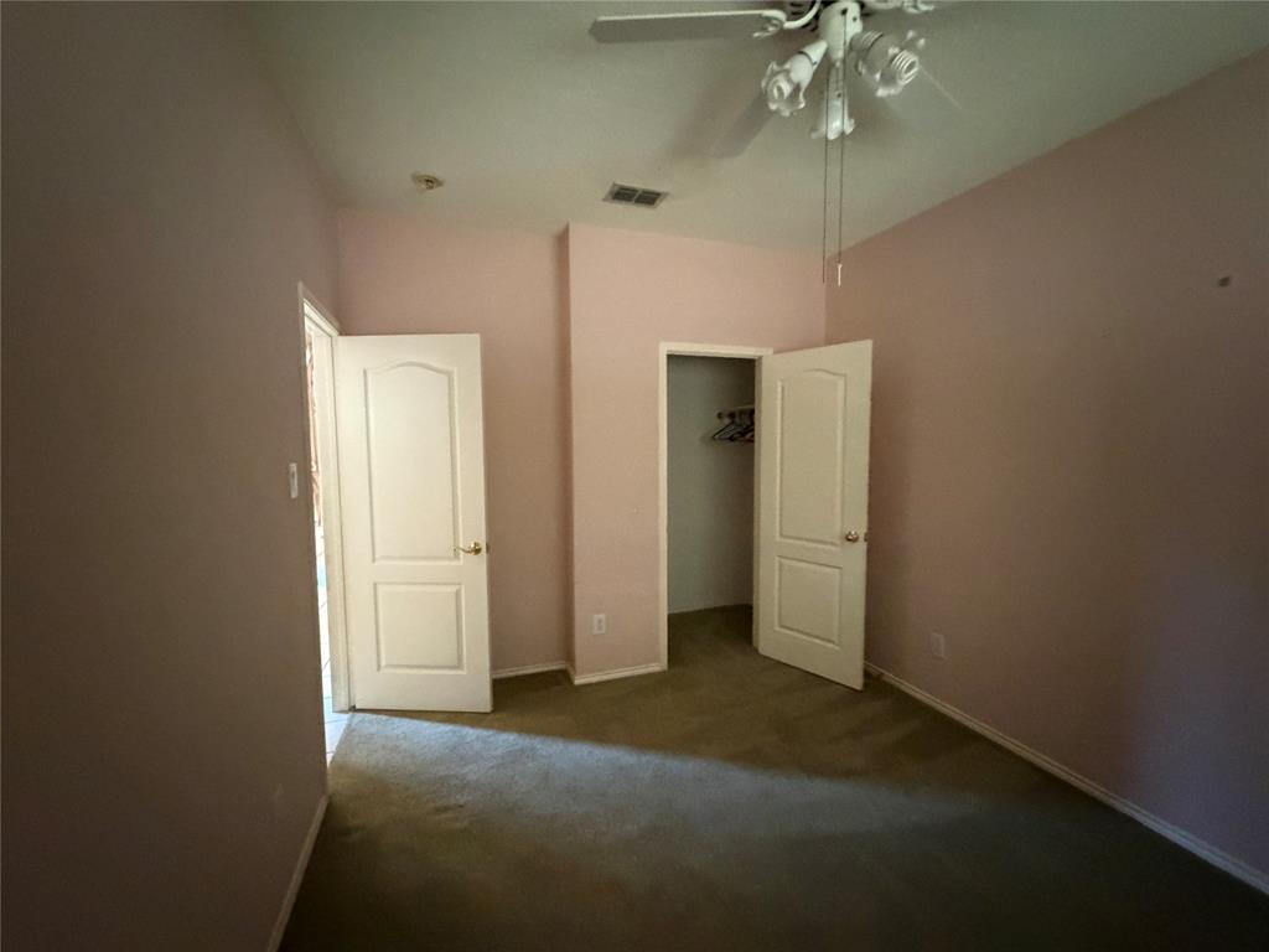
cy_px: 476
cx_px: 634
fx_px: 513
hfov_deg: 102.1
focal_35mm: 14
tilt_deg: -1.9
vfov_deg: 85.7
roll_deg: +0.7
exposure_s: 1/37
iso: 1600
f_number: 2.2
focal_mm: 2.22
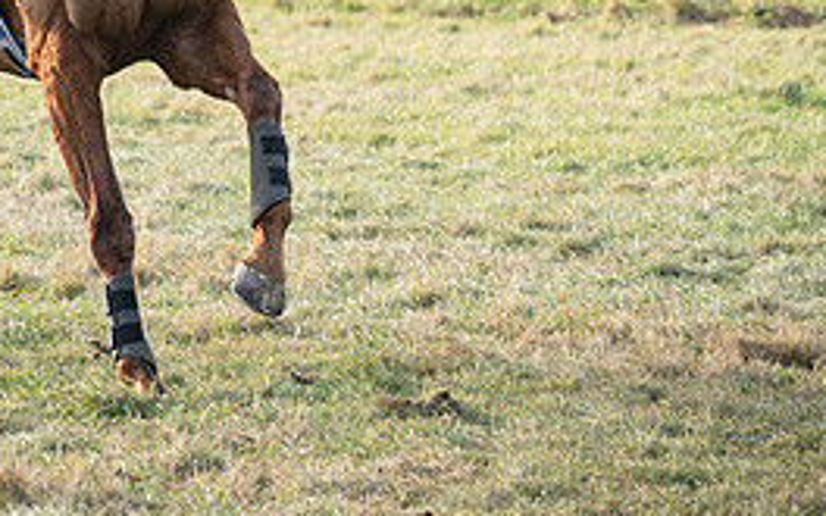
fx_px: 10423
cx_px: 160
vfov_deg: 2.8
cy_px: -137
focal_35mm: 463
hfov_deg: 4.5
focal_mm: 135
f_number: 5
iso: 400
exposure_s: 1/850
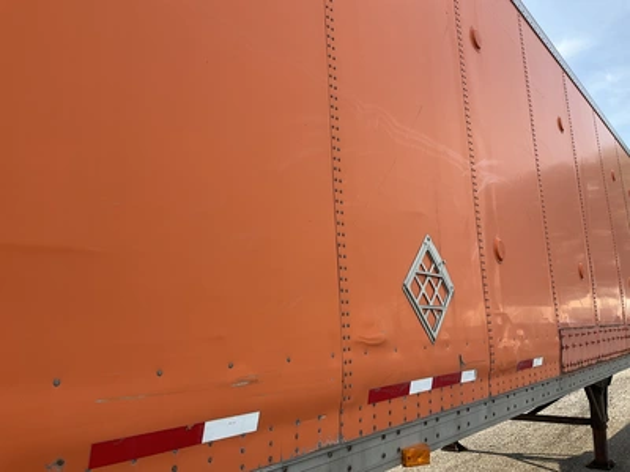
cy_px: 236
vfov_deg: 48.2
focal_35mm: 29
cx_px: 315
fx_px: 528
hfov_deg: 61.7
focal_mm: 3
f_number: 1.8
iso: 25
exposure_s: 1/519
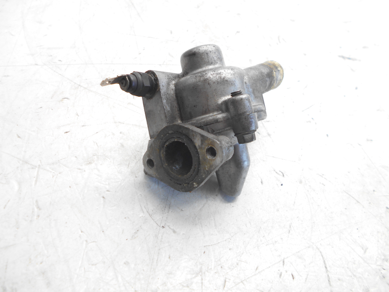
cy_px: 146
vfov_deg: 53.1
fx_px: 292
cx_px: 194
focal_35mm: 26
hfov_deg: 67.3
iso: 110
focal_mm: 4.6
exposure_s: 1/30
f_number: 3.2
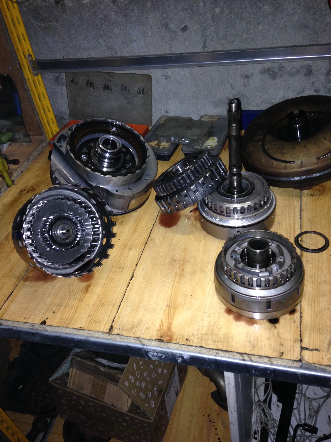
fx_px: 421
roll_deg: +8.5
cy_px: 221
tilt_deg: -37.7
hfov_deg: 42.9
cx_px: 166
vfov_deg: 55.4
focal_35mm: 33
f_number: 2.4
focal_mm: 4.12
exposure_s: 1/16
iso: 160
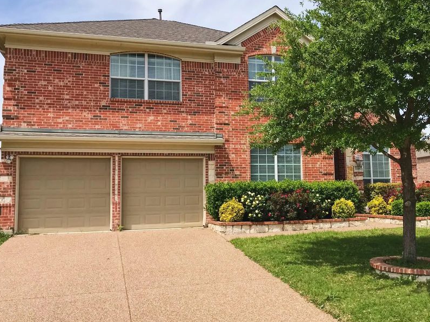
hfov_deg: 50.9
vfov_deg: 39.6
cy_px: 152
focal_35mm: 36
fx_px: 447
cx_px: 264
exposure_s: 1/2128
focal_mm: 3.99
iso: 20
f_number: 1.8
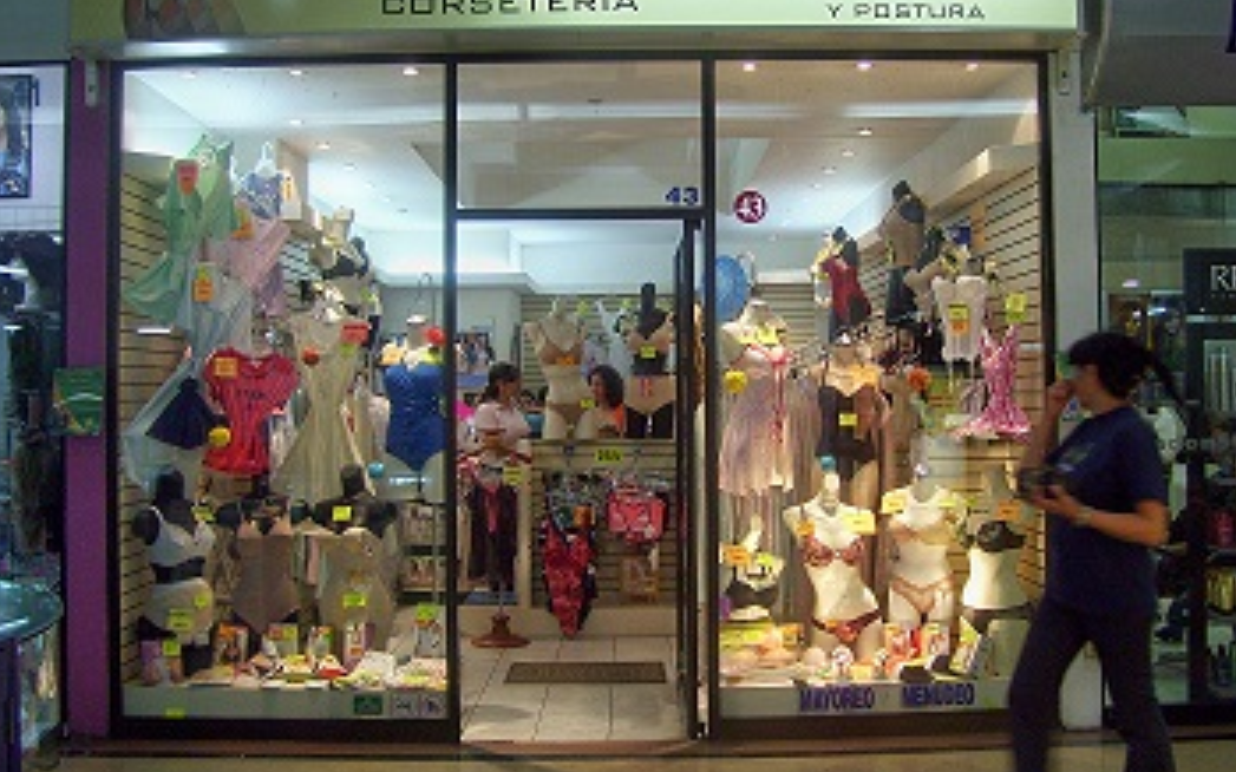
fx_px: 1314
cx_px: 623
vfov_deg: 32.7
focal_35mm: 39
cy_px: 336
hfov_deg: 50.4
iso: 125
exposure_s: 1/30
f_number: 2.7
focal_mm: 6
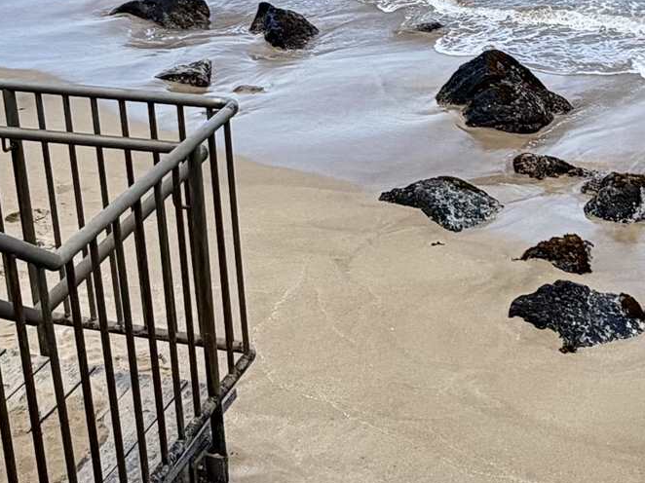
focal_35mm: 65
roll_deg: +1.2
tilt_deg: -14.5
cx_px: 459
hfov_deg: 29.5
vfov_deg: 21.5
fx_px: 1211
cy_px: -41
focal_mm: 2.22
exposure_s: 1/770
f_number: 2.2
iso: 20
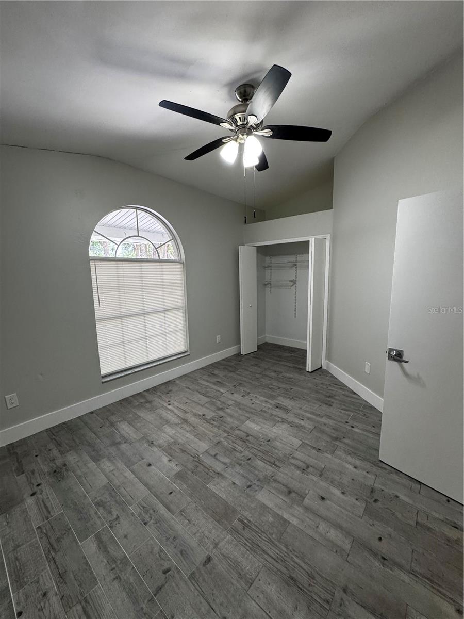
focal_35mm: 14
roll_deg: +1.8
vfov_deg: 102.1
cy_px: 310
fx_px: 250
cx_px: 232
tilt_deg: -8.5
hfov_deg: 85.7
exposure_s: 1/120
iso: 250
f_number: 2.2
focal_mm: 2.22
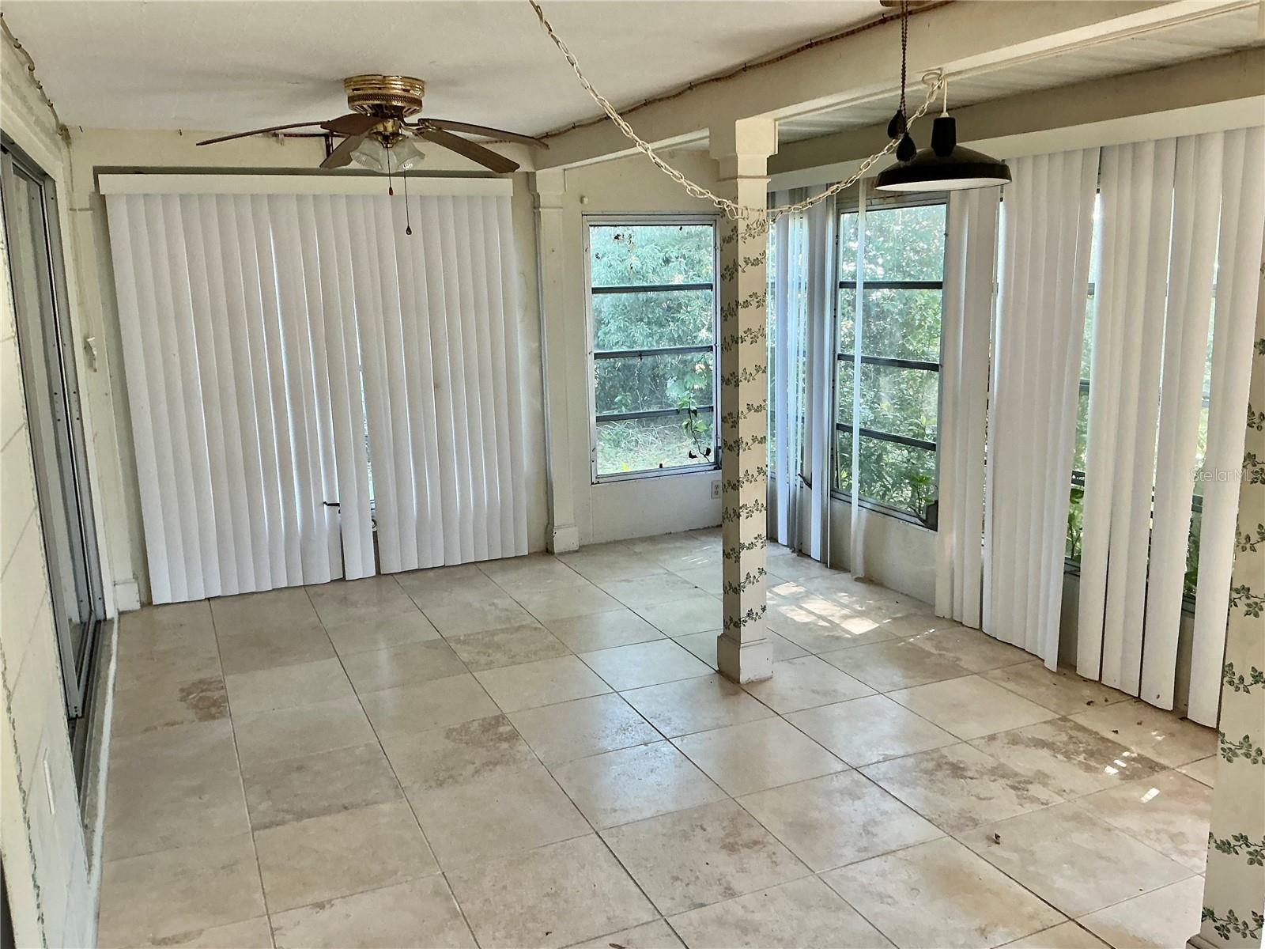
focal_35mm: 29
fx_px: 1060
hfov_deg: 61.7
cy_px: 474
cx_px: 632
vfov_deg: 48.2
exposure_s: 1/60
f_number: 1.8
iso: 80
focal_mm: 3
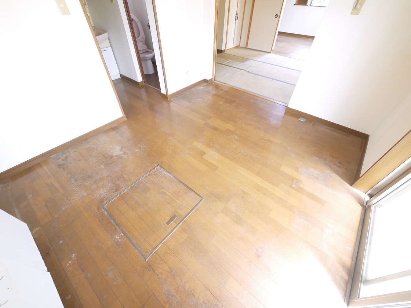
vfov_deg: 85.7
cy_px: 154
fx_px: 166
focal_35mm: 14
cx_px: 206
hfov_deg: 102.1
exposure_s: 1/60
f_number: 4
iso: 640
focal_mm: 7
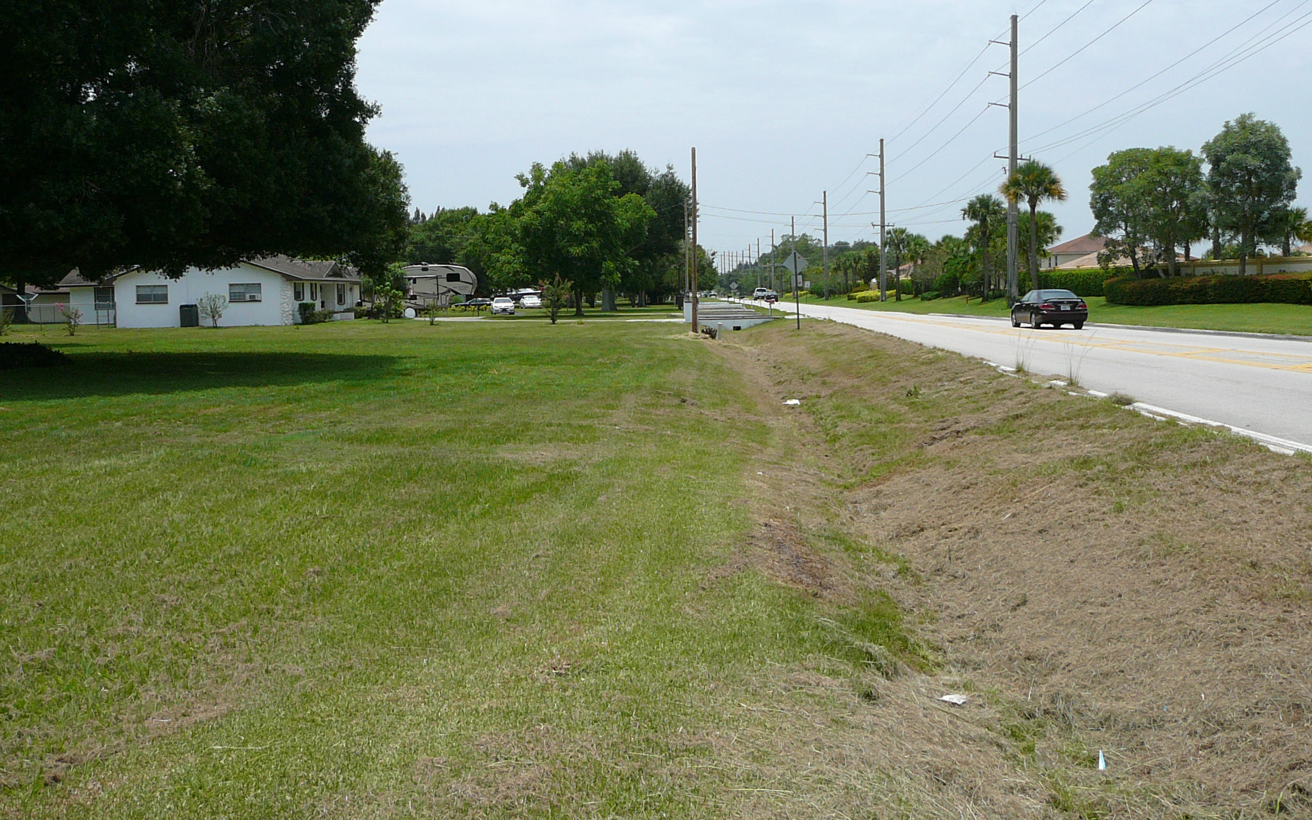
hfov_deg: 50.4
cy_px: 373
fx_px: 1395
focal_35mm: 39
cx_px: 626
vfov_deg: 32.7
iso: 80
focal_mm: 5.2
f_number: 5
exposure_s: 1/500
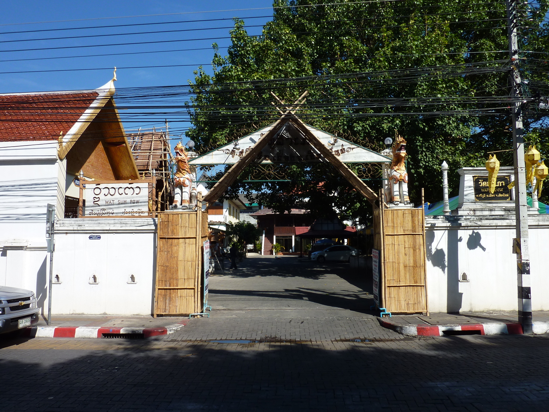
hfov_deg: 69.4
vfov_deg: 54.9
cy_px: 206
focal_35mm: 25
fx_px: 396
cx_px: 274
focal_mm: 4.1
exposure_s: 1/400
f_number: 5
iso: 80
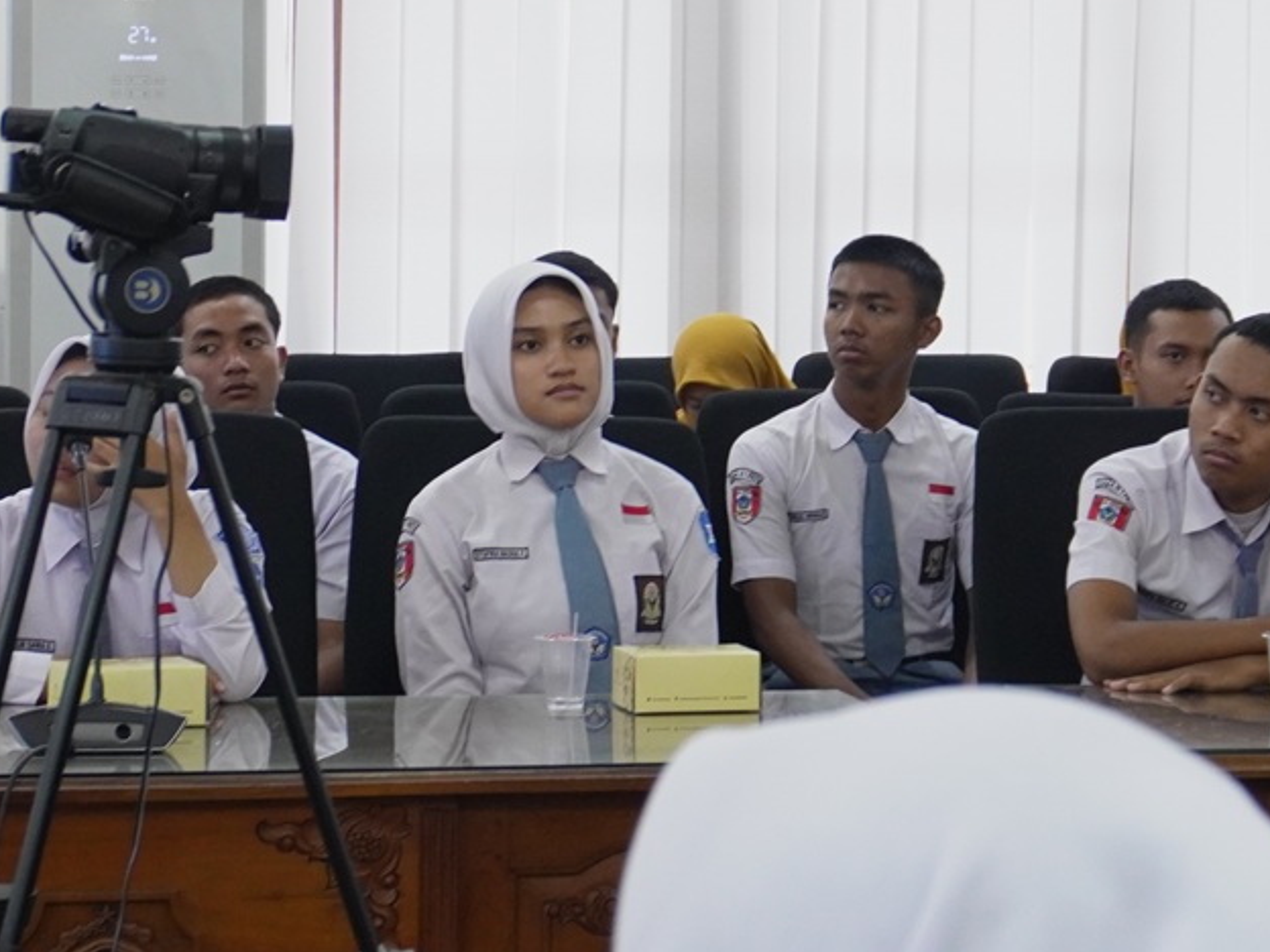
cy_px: 123
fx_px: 4036
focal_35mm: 110
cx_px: 613
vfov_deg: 13.4
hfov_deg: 17.9
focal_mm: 28
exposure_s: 1/60
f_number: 4.5
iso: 1250
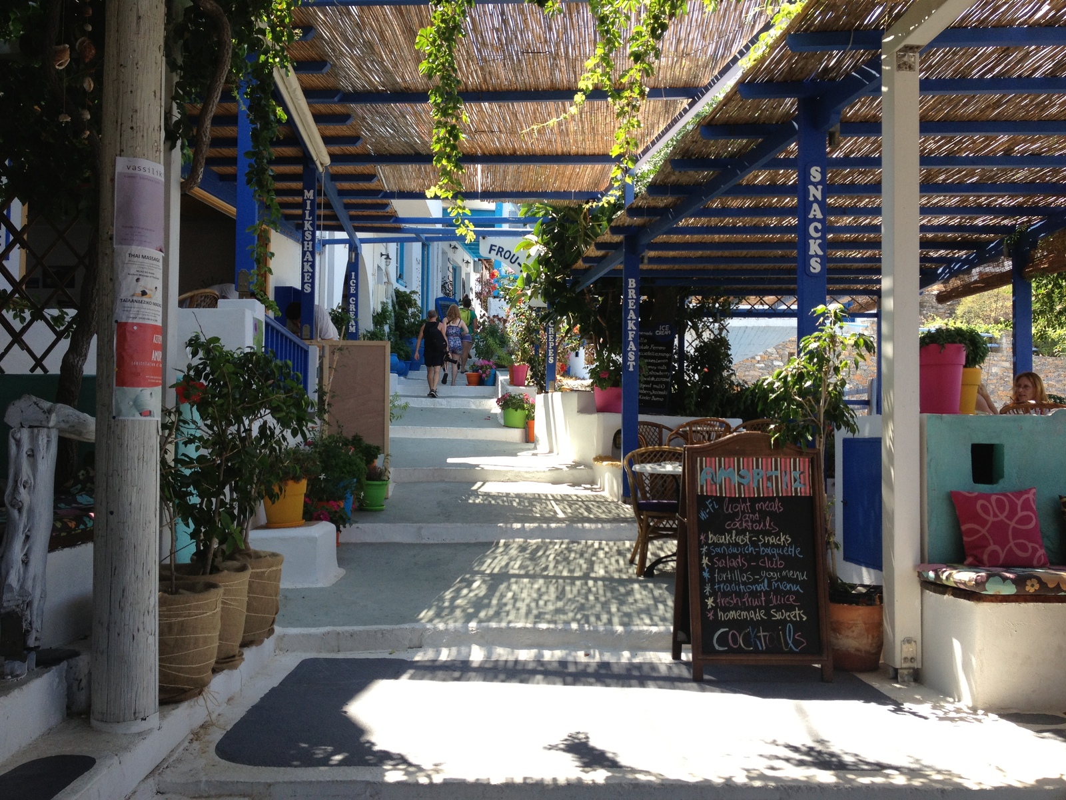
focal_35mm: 35
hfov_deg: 52.6
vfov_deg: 40.7
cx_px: 533
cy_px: 400
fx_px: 1078
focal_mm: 4.28
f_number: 2.4
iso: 50
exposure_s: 1/317
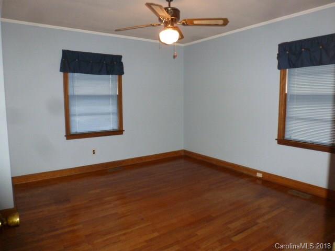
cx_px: 168
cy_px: 126
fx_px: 232
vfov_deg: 56.8
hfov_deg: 71.6
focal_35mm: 24
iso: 500
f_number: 3.3
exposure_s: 1/60
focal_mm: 4.3
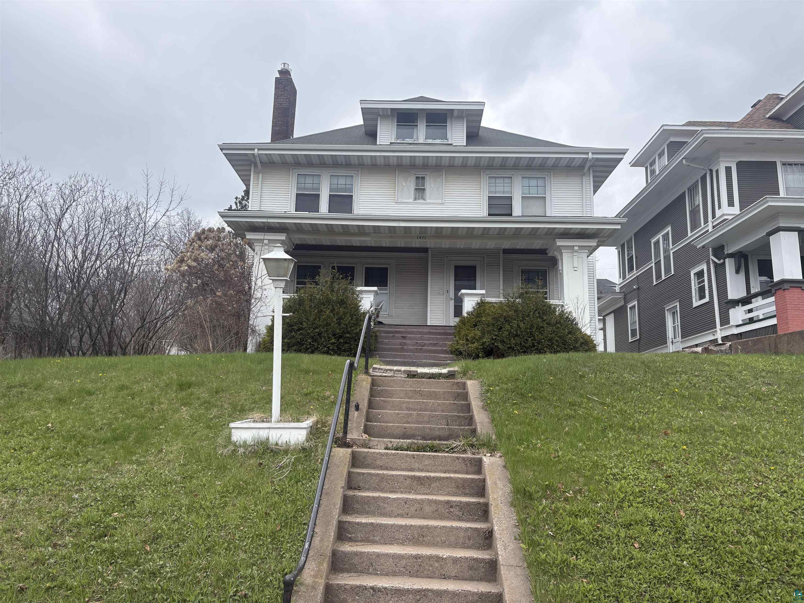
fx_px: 604
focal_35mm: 26
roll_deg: -1.0
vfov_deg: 53.1
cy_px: 302
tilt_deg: +11.7
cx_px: 402
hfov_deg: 67.3
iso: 50
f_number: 1.6
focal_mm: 5.96
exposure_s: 1/2364
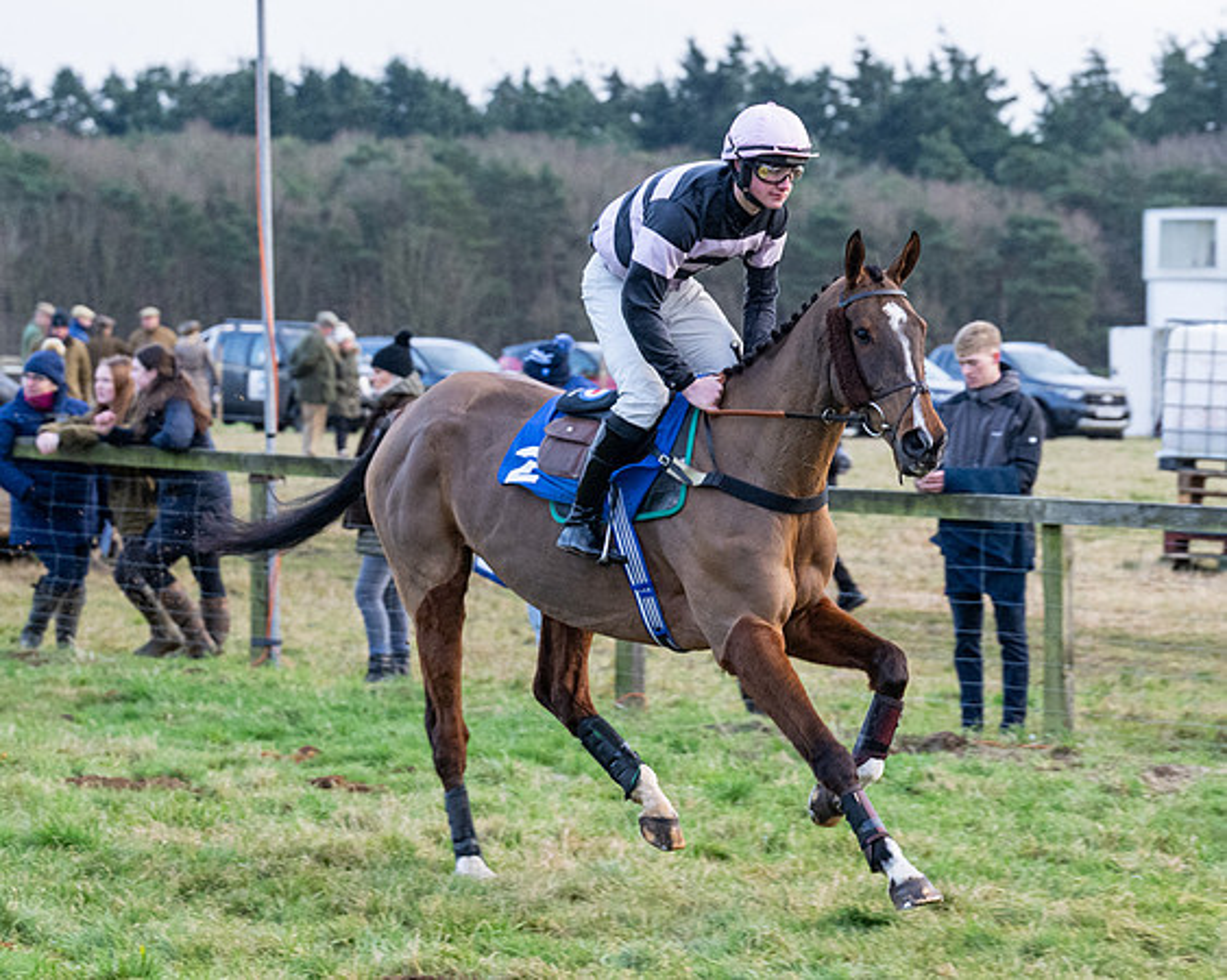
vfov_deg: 9.8
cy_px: 521
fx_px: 5746
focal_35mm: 158
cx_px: 749
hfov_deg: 12.2
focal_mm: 77
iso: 1250
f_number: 4
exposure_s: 1/500
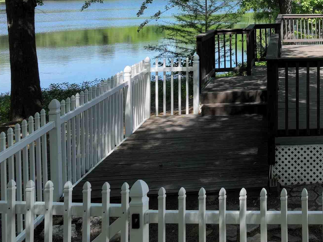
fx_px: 522
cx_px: 358
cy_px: -11
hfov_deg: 30.6
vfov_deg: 24.6
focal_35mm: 56
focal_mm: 12.29
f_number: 2.8
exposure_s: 1/2500
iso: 410
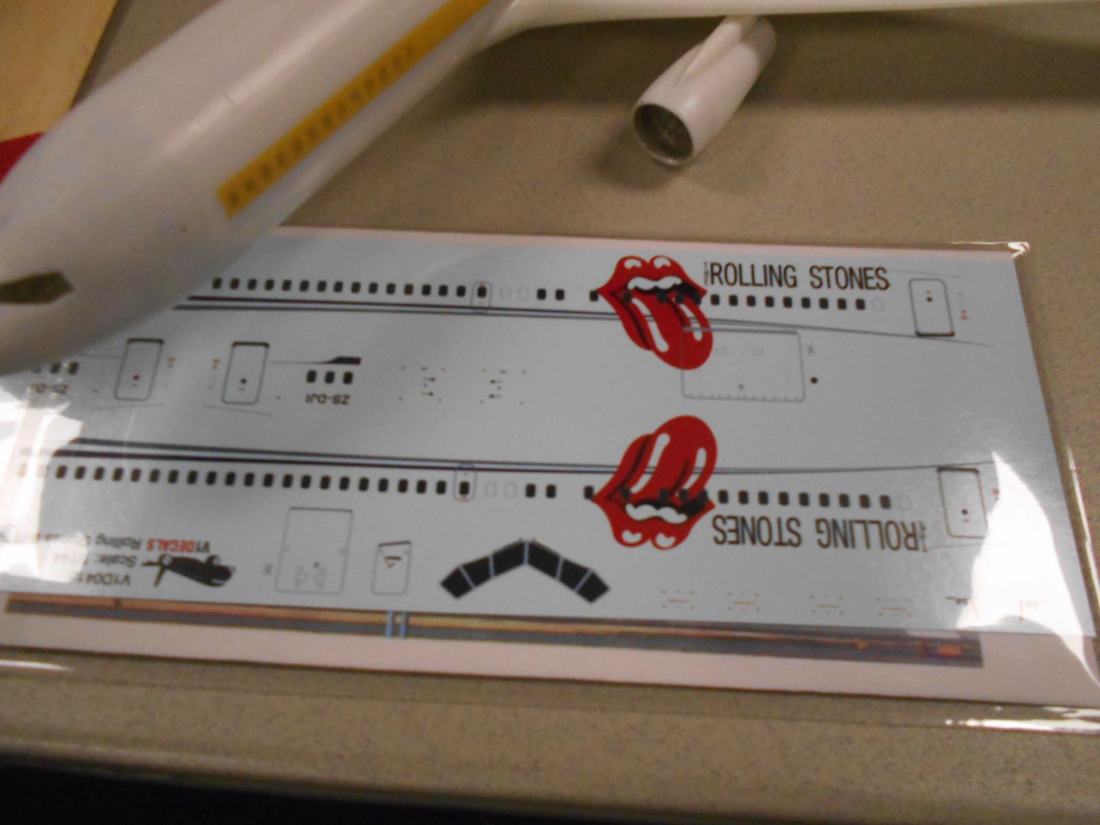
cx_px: 550
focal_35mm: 26
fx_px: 826
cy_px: 412
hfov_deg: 67.3
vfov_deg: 53.1
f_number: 3.2
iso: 800
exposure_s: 1/200
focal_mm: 4.6
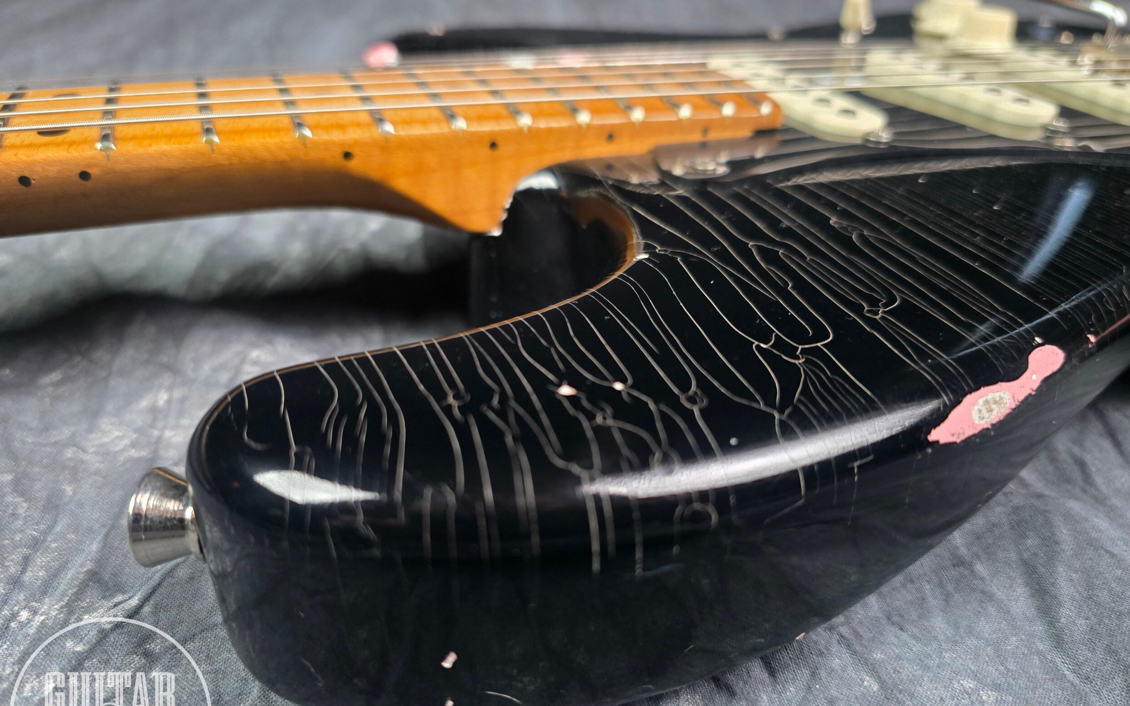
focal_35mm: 25
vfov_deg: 49.0
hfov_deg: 72.6
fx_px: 770
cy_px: 415
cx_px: 566
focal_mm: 6.3
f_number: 1.7
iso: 1250
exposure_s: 1/50
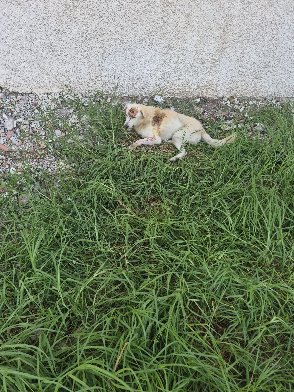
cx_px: 147
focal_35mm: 23
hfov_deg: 58.9
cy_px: 196
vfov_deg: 73.9
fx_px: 260
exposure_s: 1/662
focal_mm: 5.4
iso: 80
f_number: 1.8
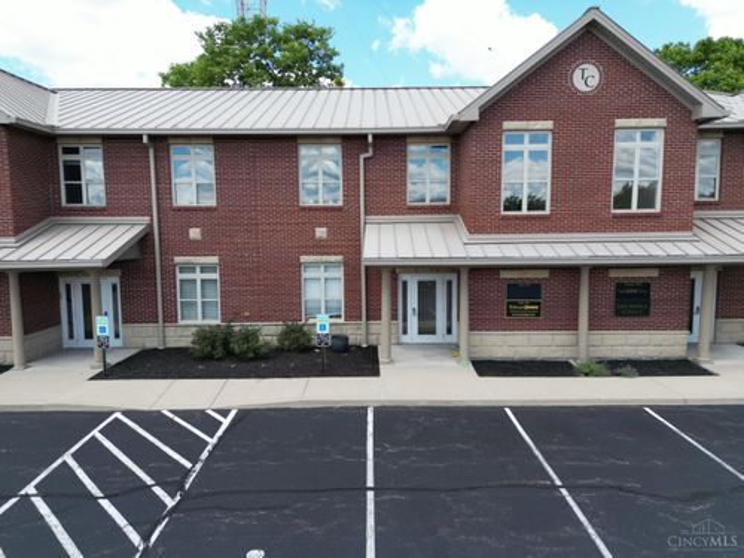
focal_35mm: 24
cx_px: 372
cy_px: 279
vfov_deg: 56.8
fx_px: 516
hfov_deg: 71.6
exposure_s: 1/1250
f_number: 1.7
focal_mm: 6.72
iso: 140
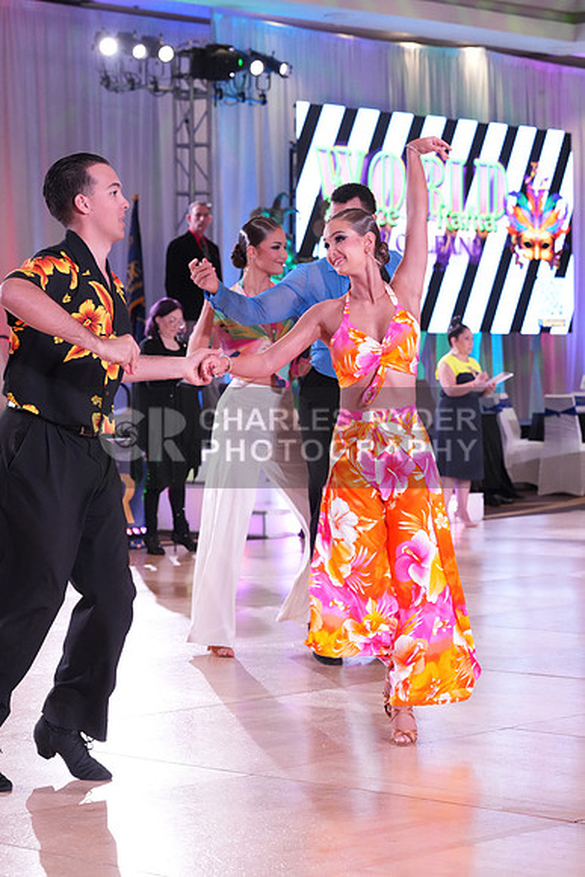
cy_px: 438
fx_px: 2241
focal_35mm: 92
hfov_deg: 14.9
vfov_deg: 22.1
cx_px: 292
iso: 6400
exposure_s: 1/400
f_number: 6.3
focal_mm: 92
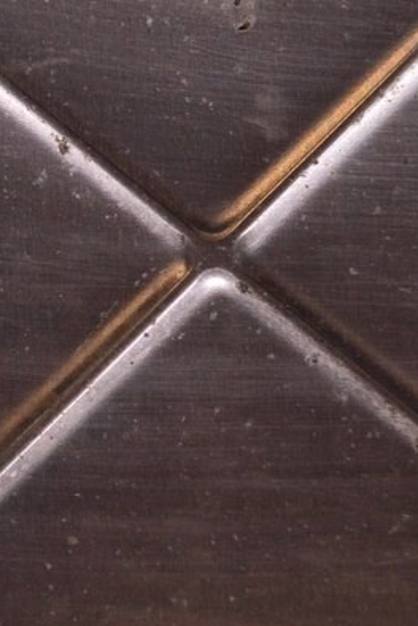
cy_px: 185
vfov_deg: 20.8
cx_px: -273
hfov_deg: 13.0
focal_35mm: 97
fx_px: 1693
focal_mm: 25
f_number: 8
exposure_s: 1/125
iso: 1600
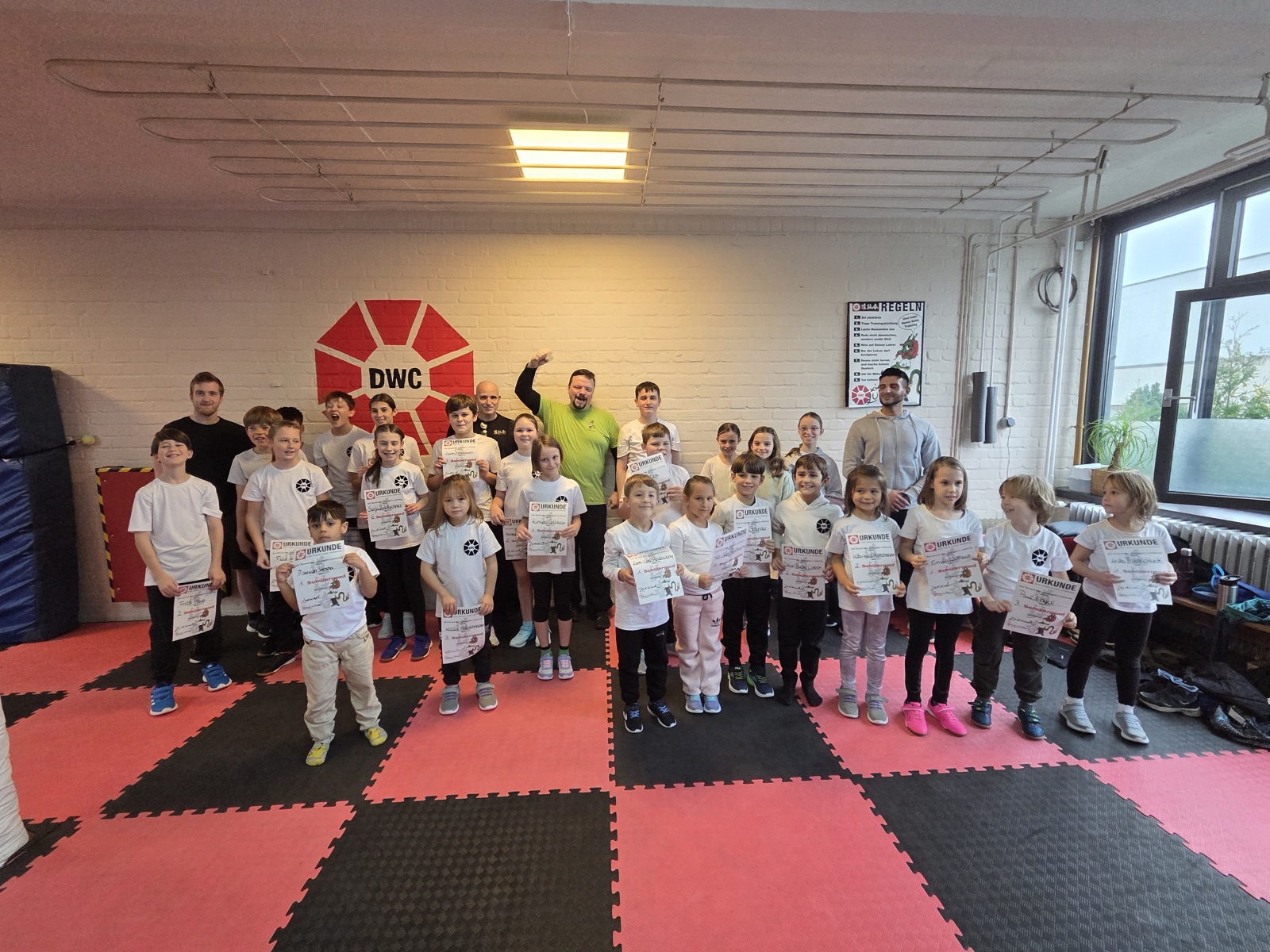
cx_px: 635
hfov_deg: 106.2
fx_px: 477
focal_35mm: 13
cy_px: 476
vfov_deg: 89.9
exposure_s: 1/100
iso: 320
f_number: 2.2
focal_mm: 2.2
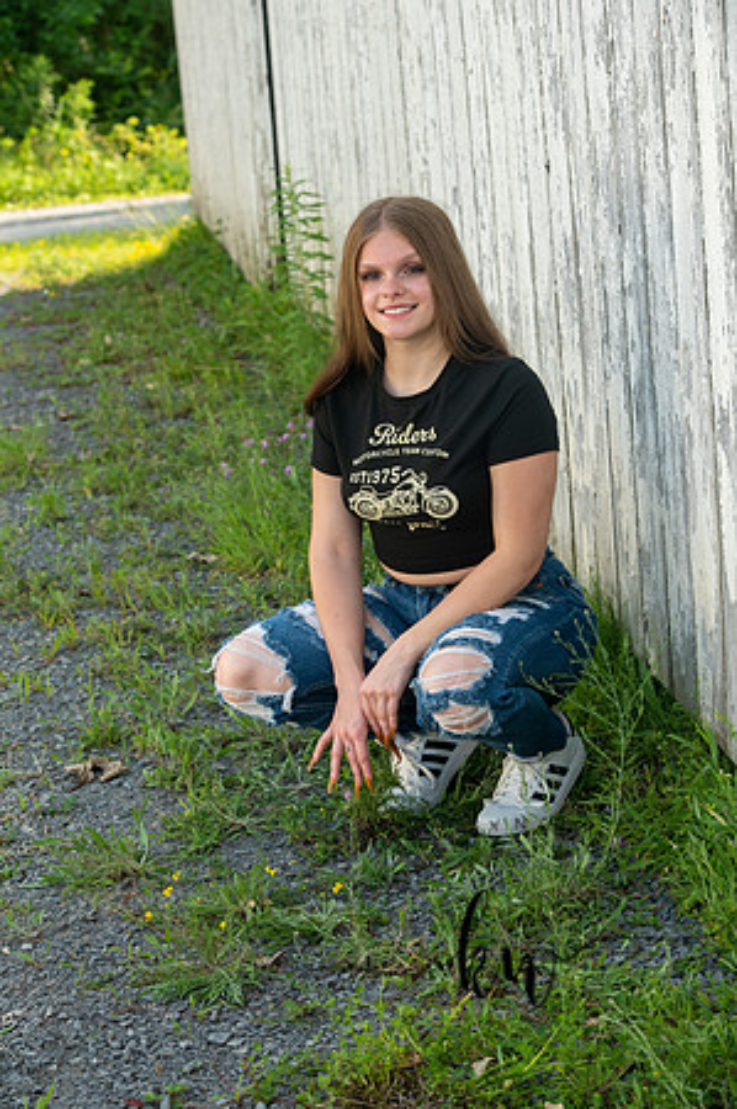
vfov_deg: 20.8
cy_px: 554
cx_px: 368
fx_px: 3016
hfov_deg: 13.9
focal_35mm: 98
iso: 400
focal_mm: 98
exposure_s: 1/250
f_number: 7.1
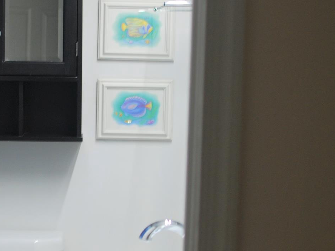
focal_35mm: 110
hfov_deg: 17.5
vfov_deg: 13.5
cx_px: 14
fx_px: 1065
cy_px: 141
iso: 360
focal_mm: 35
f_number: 2.8
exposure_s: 1/30
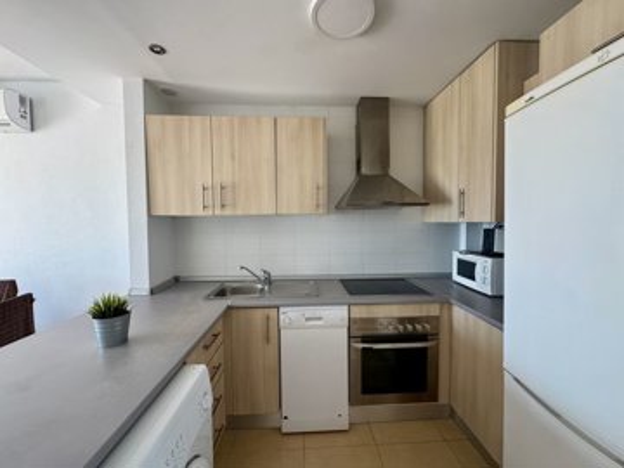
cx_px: 312
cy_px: 234
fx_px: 252
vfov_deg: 85.7
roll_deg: +0.6
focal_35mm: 14
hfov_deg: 102.1
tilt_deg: -2.4
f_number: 2.2
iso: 200
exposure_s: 1/100
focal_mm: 2.22
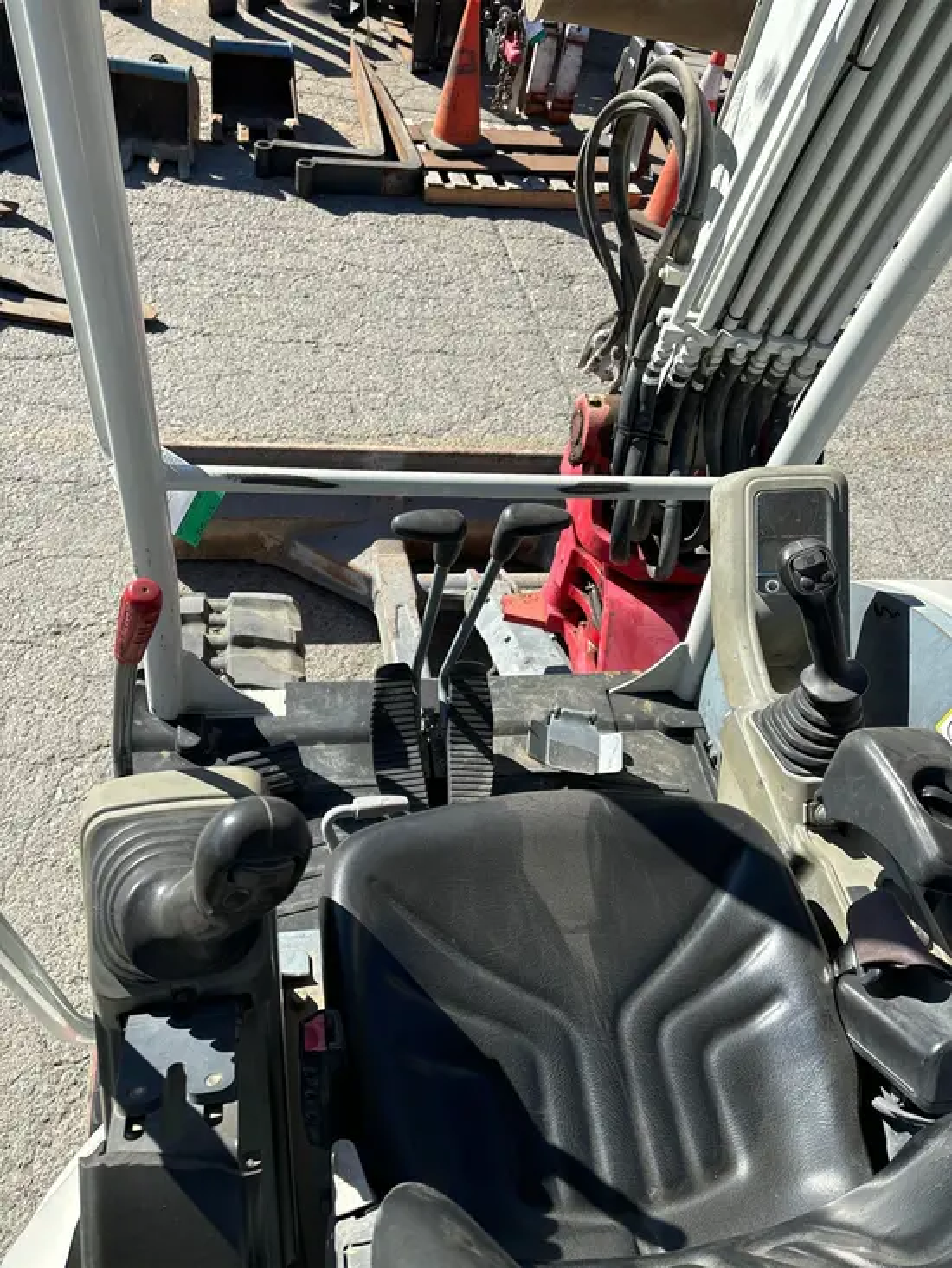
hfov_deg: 53.1
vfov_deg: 67.3
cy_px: 634
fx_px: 953
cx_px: 476
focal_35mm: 26
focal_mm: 5.96
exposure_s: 1/1695
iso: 50
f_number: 1.6
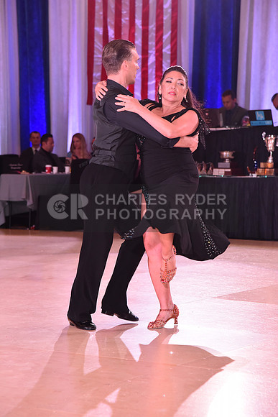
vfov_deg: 18.6
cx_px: 139
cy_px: 208
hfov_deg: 12.5
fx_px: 1273
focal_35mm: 110
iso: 2500
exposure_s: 1/250
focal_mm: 110
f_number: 6.3
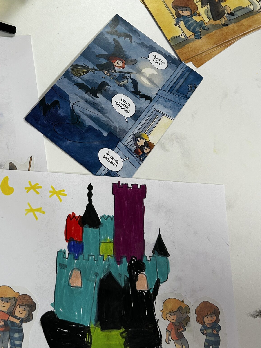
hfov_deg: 32.9
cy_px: 121
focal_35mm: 43
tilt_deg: -69.7
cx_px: 62
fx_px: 432
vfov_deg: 43.3
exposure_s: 1/100
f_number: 1.5
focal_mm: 5.7
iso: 80
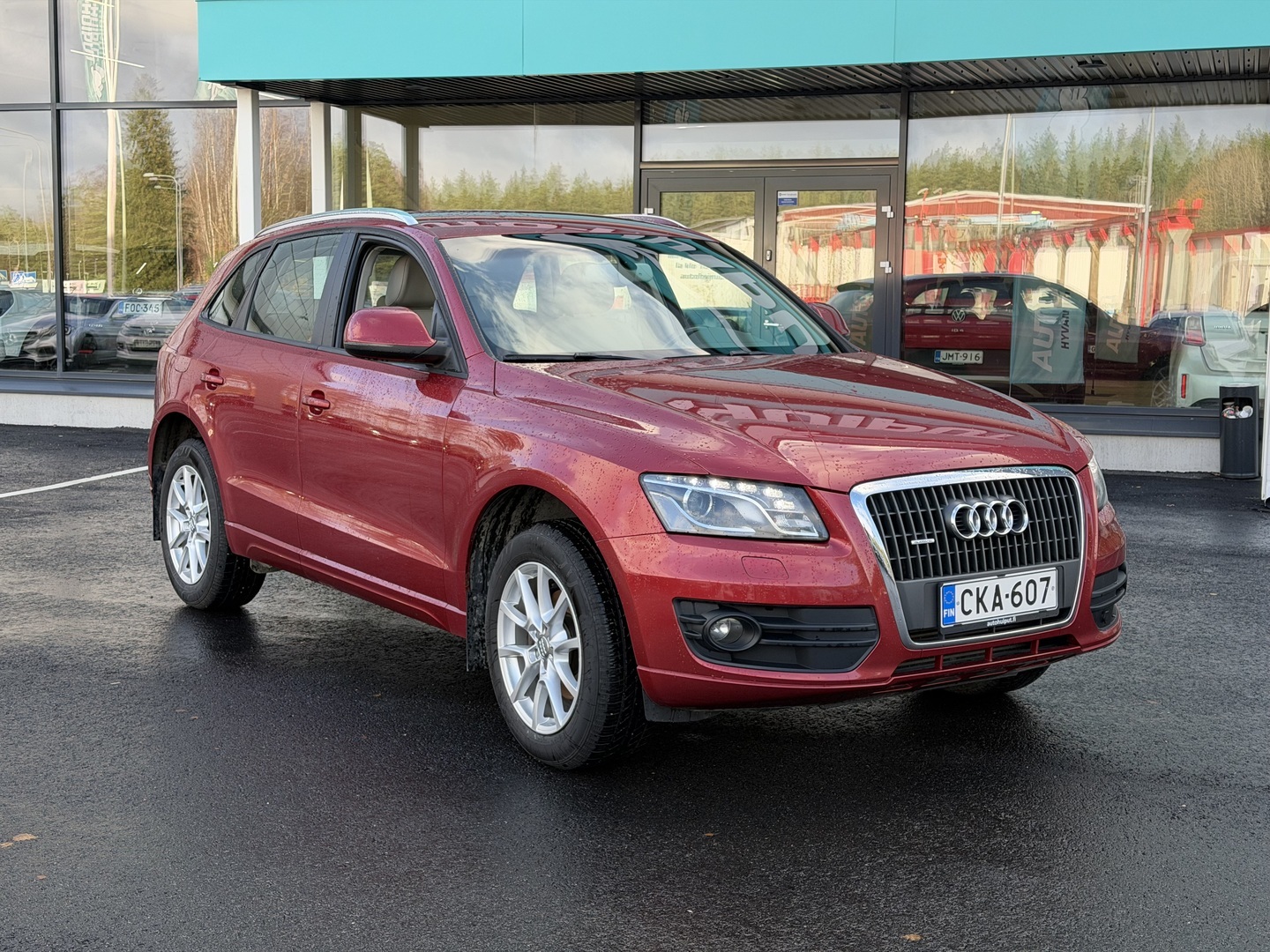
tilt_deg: -5.1
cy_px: 476
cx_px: 635
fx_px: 1761
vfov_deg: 30.3
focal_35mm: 48
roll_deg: -0.5
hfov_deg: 39.7
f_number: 1.78
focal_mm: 6.76
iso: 64
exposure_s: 1/450
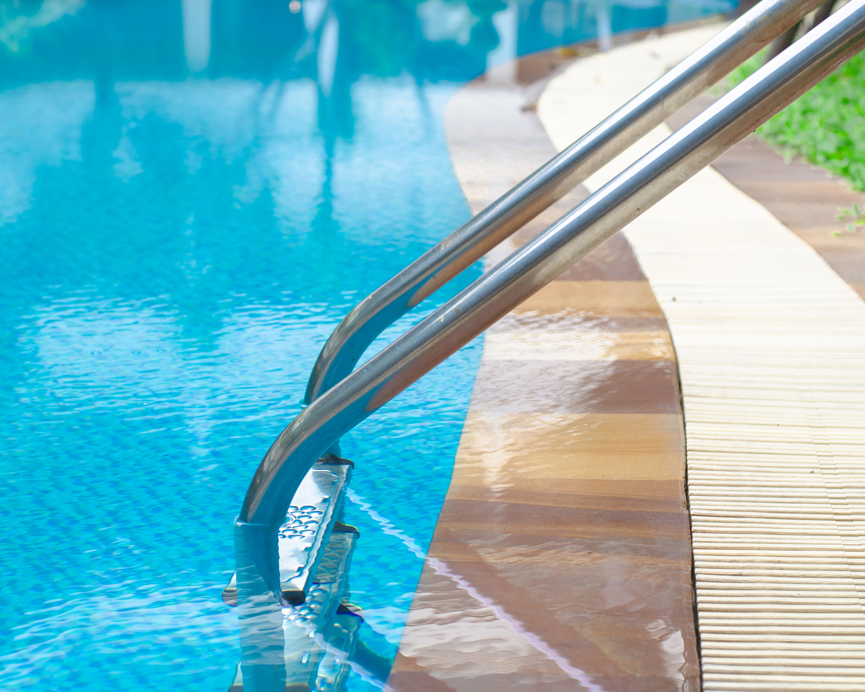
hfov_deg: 22.5
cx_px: 380
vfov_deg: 18.1
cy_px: 346
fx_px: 2176
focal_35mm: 85
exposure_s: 1/80
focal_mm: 50
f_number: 4
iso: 125
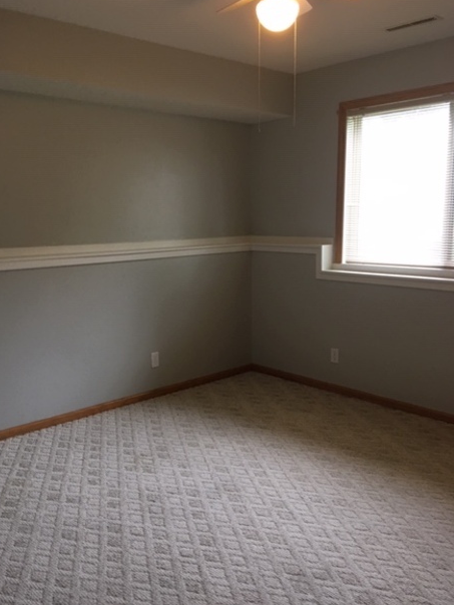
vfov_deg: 56.8
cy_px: 313
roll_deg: +0.6
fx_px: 560
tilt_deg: -7.7
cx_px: 207
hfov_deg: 44.1
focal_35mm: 32
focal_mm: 4.15
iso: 40
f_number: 2.2
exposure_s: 1/15
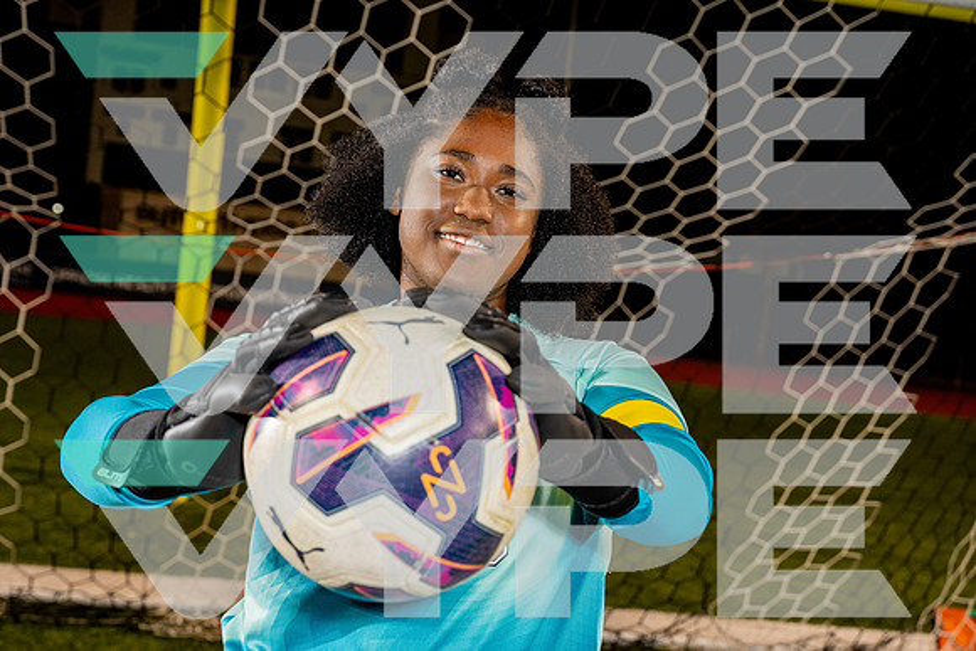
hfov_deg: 36.9
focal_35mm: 54
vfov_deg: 25.1
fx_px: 1464
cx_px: 488
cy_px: 326
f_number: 5.6
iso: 800
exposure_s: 1/250
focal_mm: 54
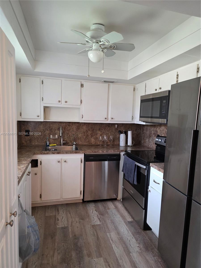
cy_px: 134
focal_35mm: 23
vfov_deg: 73.9
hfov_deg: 58.9
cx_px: 100
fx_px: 178
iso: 320
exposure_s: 1/120
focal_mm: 6.3
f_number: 1.7
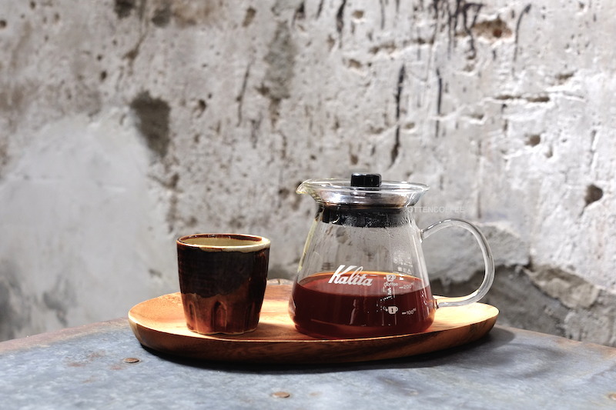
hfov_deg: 47.4
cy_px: 205
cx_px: 308
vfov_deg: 32.6
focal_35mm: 41
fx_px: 701
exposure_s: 1/60
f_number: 5.6
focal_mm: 27
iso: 1250
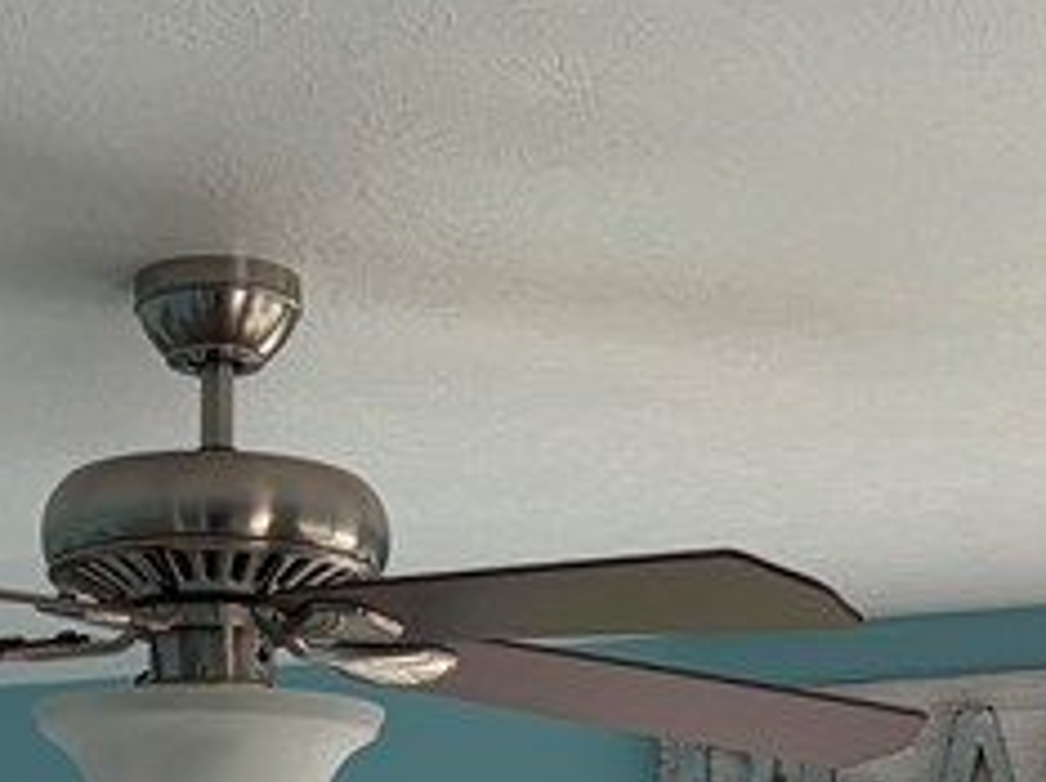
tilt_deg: -1.8
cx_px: 246
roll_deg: +0.0
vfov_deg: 11.8
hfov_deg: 17.2
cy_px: 1479
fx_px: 3441
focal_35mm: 114
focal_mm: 5.96
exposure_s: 1/459
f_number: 1.6
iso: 50
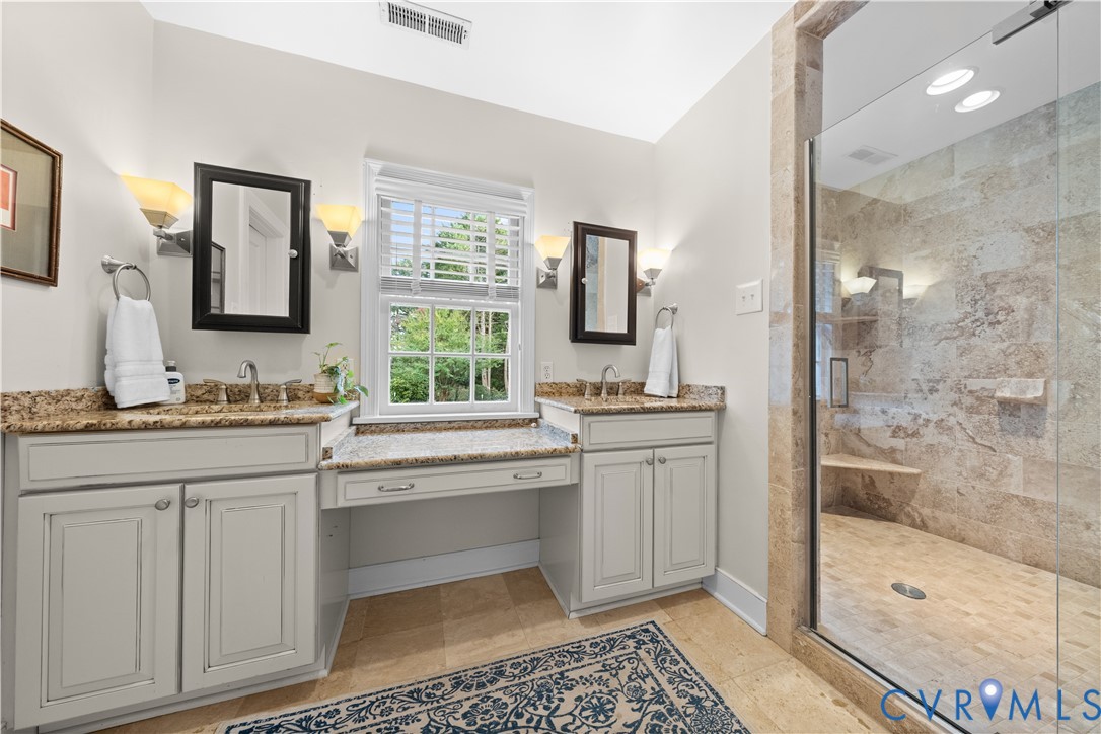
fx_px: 367
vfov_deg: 90.0
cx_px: 550
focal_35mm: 12
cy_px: 367
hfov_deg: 112.6
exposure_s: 1/15
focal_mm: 12
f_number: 7.1
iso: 2000
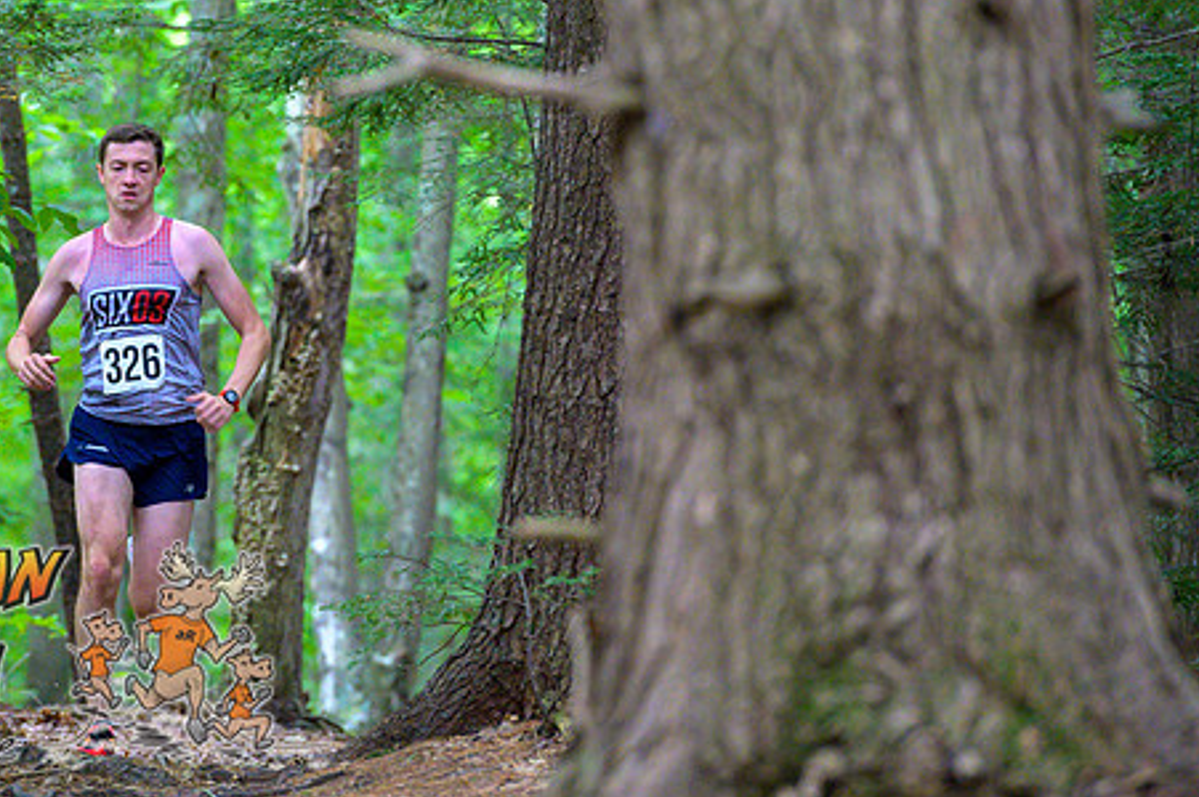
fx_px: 8553
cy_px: 300
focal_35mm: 257
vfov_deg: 5.3
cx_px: 439
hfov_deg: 8.0
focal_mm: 200
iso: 8000
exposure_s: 1/200
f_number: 4
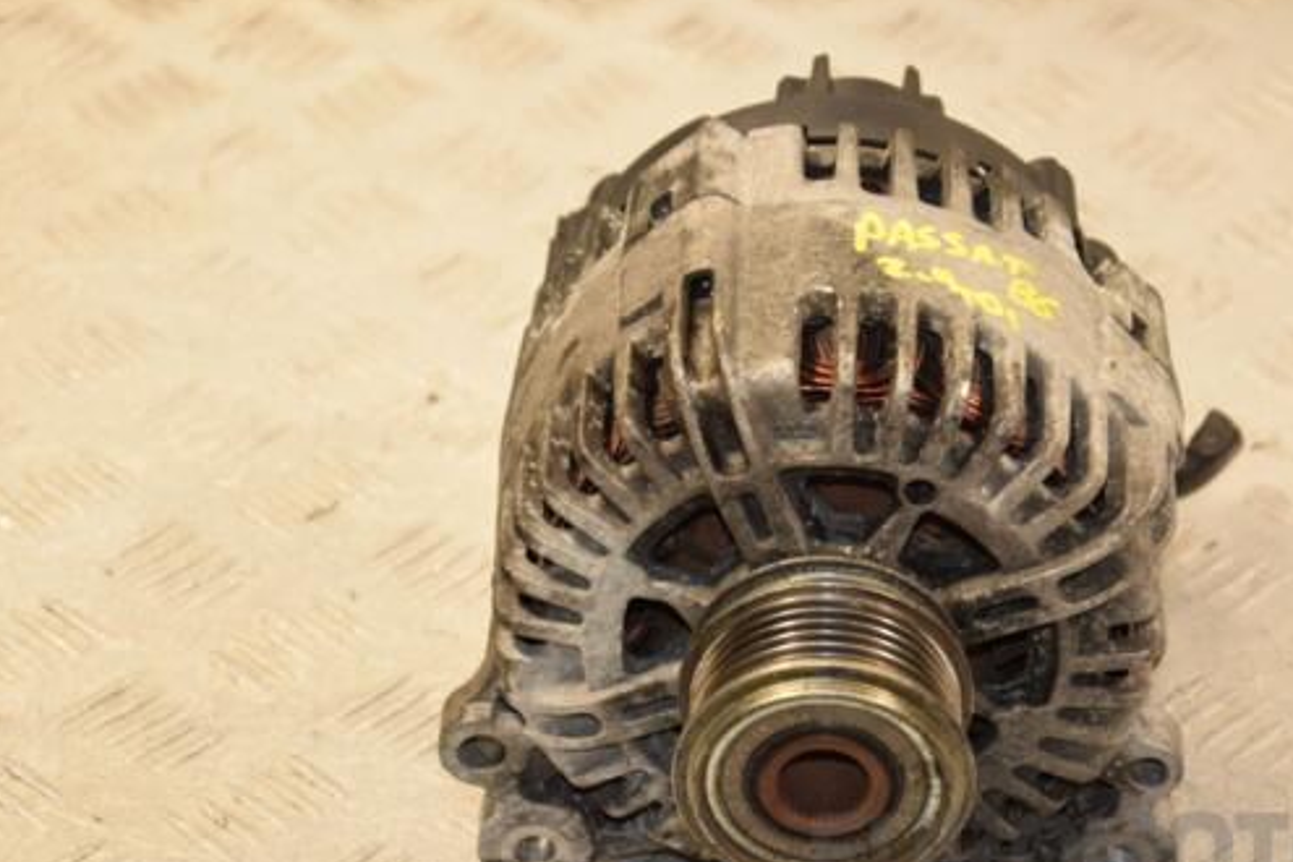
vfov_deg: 11.4
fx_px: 4310
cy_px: 504
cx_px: 763
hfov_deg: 17.1
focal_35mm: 120
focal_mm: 66
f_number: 5.3
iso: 800
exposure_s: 1/160
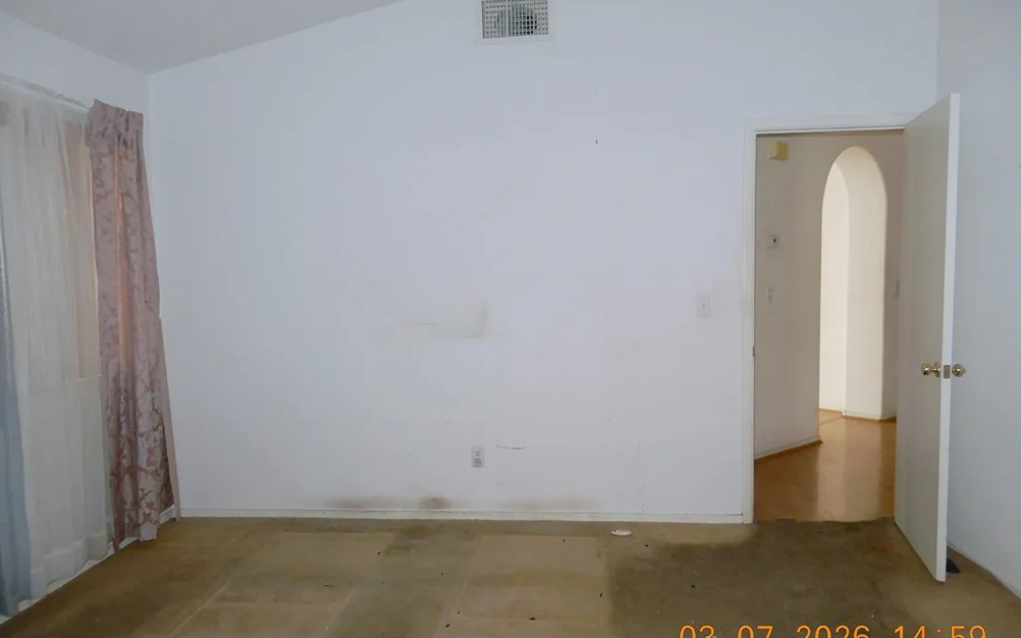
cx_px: 509
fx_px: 723
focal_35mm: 26
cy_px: 328
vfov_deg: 47.6
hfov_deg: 70.4
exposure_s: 1/30
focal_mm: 4.3
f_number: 3.4
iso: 200
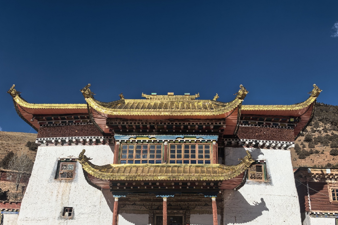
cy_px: 142
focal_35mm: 35
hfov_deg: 54.4
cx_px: 174
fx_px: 329
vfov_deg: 37.6
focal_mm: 6.98
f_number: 2
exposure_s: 1/8547
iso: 50
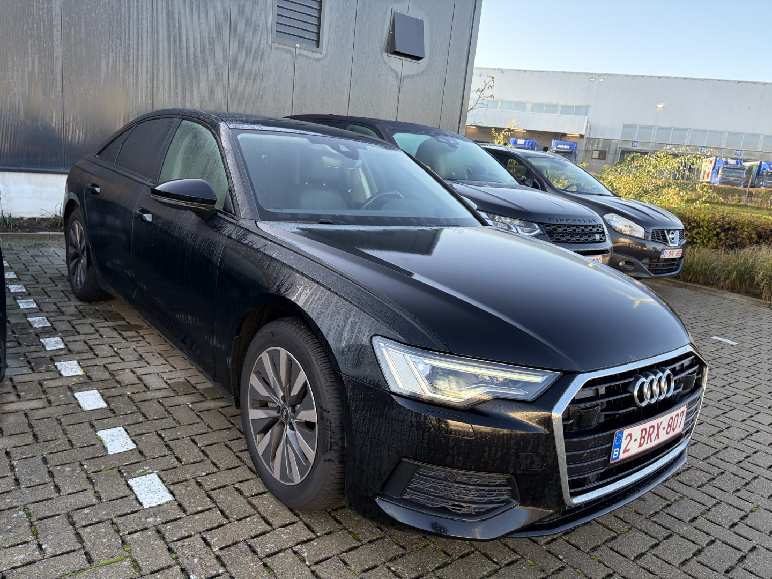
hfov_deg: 67.3
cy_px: 290
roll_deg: -7.6
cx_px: 386
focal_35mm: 26
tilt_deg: -10.8
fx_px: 580
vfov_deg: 53.1
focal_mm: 5.96
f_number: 1.6
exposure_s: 1/213
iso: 40
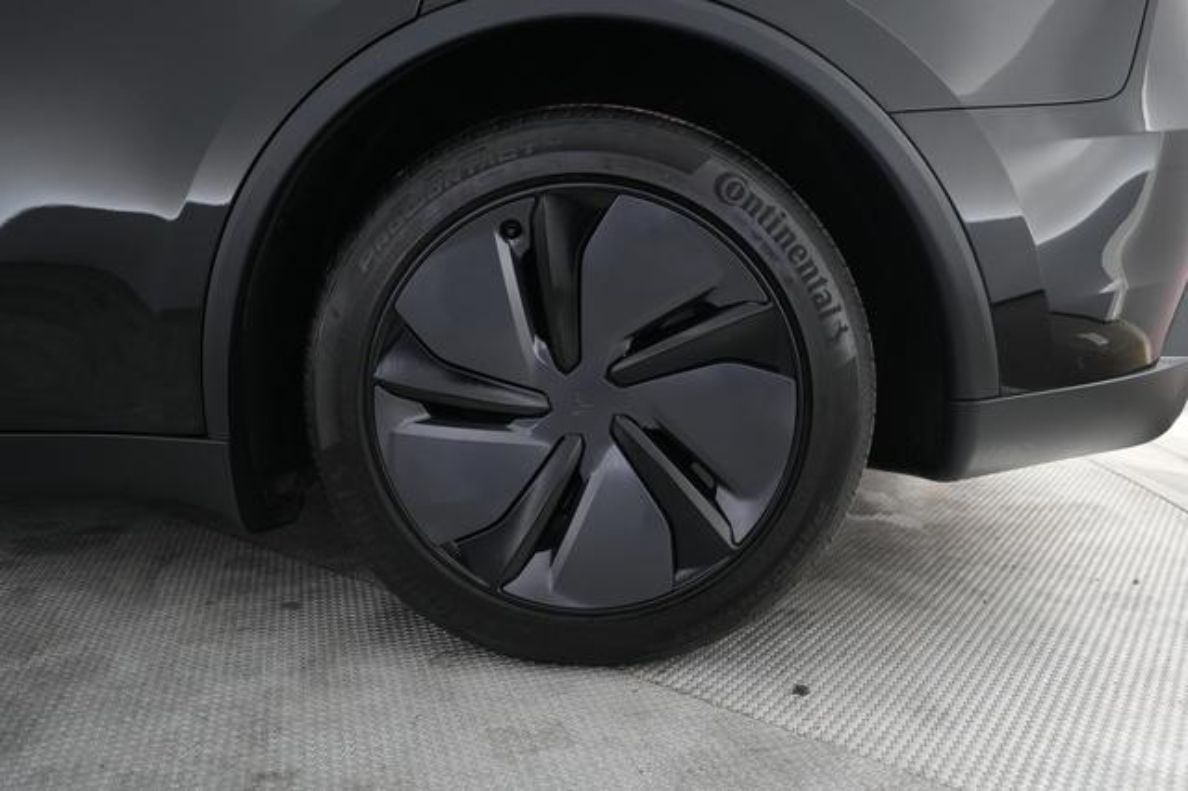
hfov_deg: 67.4
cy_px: 396
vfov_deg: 47.9
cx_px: 594
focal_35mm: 27
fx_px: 891
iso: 4000
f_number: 2.8
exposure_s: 1/160
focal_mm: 27
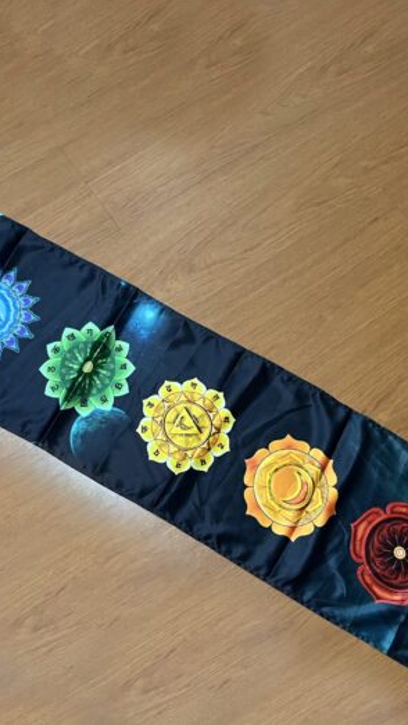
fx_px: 730
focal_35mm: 38
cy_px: 362
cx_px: 118
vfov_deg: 52.8
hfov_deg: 30.8
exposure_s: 1/40
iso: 500
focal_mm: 5.1
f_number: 1.6
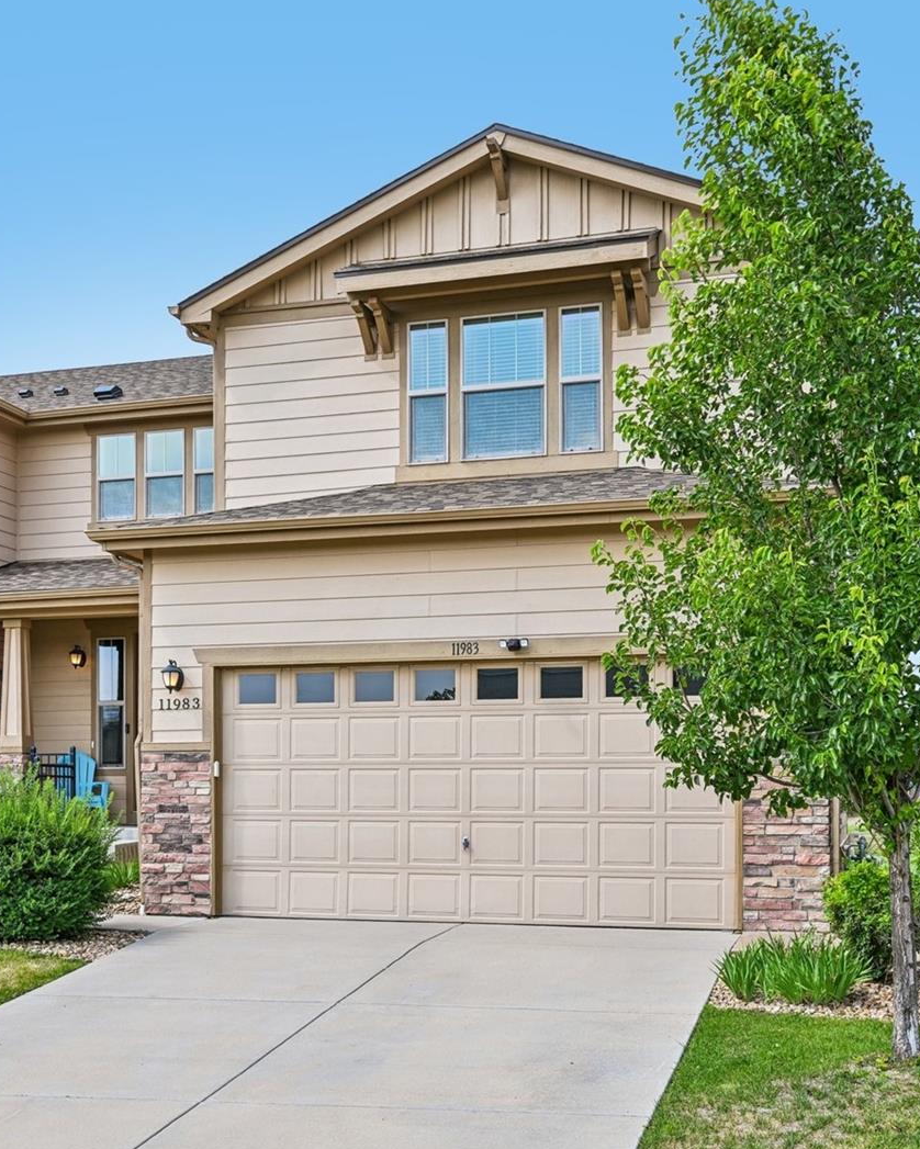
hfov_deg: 34.6
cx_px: 321
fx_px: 1463
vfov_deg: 42.9
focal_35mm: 43
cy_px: 571
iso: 64
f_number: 10
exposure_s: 1/50
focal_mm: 30
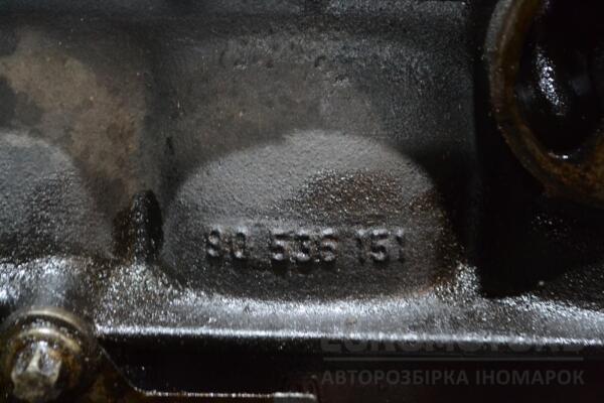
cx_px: 302
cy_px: 202
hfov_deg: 26.0
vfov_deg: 17.5
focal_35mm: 78
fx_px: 1309
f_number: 5.6
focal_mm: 52
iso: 3200
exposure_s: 1/13
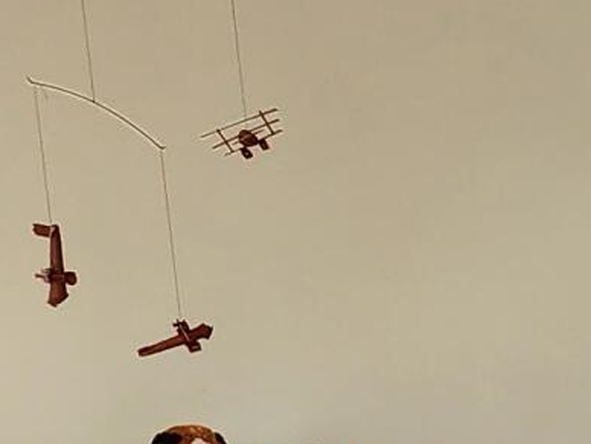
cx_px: 1939
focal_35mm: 178
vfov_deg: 8.1
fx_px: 3039
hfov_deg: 8.6
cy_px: 738
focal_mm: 6.4
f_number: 1.8
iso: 80
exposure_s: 1/180
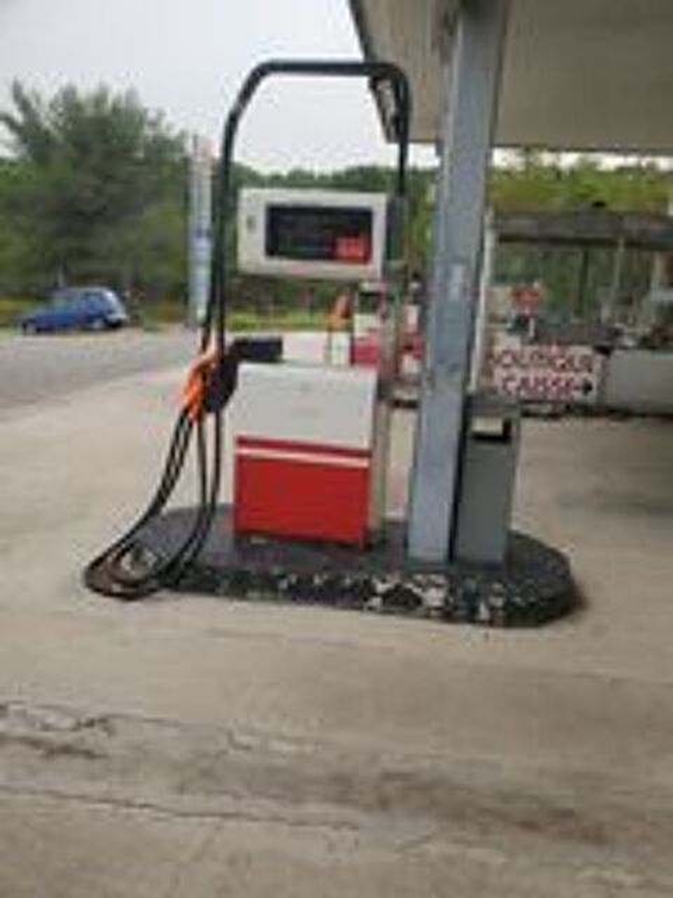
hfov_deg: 53.1
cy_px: 449
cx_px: 336
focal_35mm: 26
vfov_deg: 67.3
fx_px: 674
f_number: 2.4
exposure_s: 1/378
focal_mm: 4.3
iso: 50
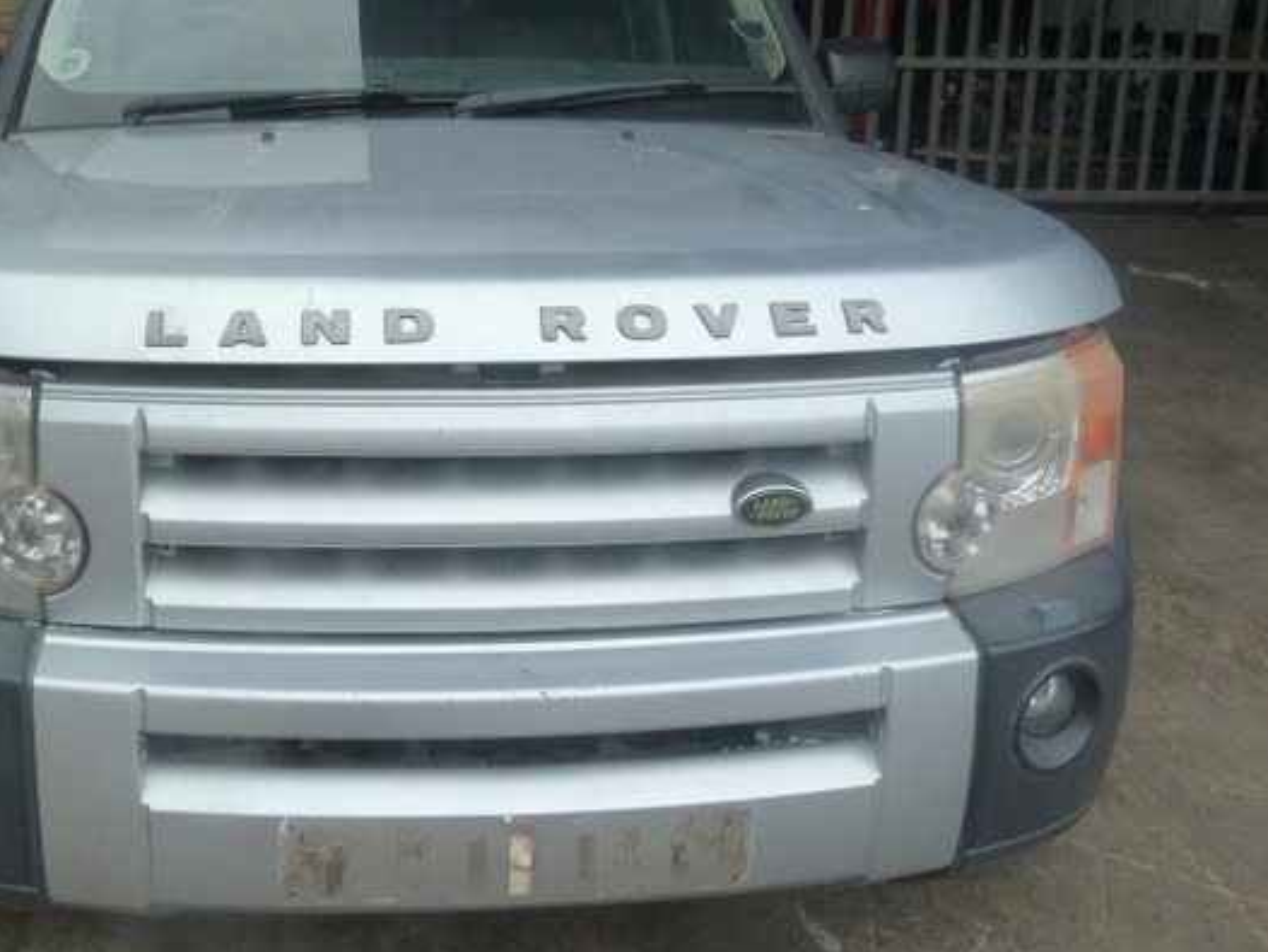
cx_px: 419
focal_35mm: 38
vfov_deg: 37.6
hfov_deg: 48.1
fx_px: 1393
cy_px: 374
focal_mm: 4.5
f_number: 4
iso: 125
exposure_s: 1/200
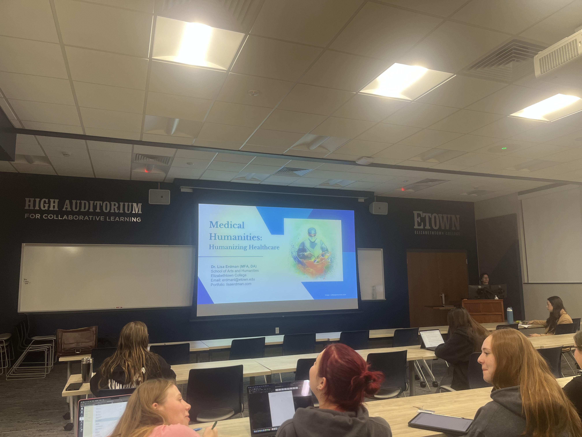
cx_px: 291
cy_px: 218
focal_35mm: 26
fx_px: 437
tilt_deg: +7.6
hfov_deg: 67.3
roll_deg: +0.3
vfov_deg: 53.1
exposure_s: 1/60
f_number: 1.6
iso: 80
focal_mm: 5.1
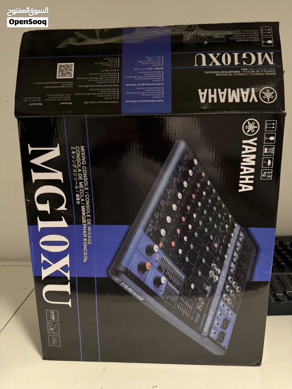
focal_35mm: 24
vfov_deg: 71.6
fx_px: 270
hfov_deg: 56.8
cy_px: 194
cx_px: 146
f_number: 1.78
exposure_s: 1/25
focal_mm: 6.76
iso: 800
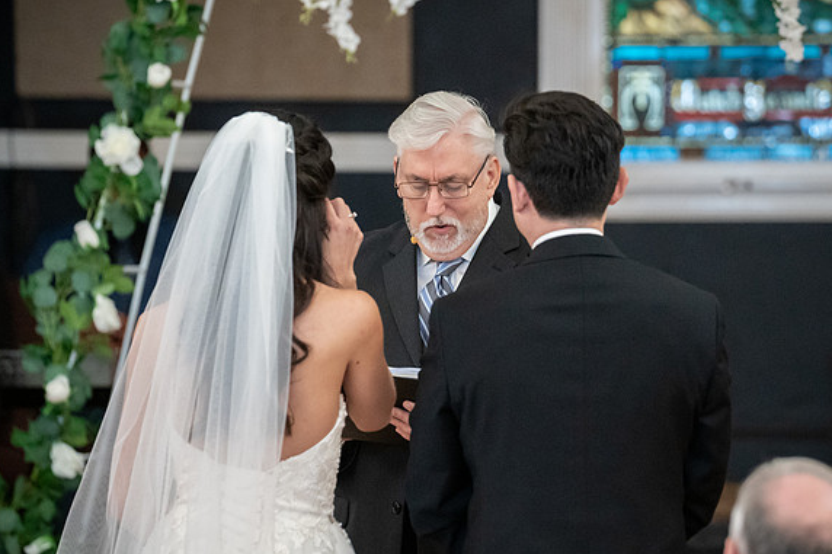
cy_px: 256
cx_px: 509
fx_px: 5660
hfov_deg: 8.4
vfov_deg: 5.6
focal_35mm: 245
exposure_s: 1/200
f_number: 4
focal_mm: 198
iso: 8000
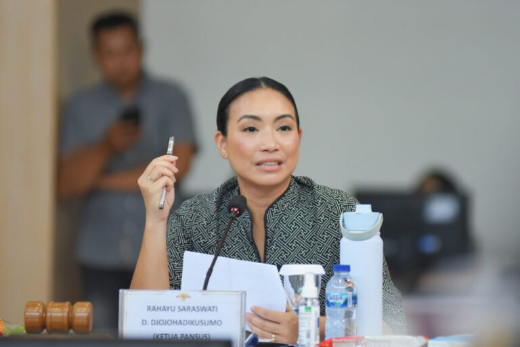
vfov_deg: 6.9
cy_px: 174
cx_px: 260
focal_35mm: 200
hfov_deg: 10.3
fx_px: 2890
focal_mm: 200
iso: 1800
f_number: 2.8
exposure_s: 1/200
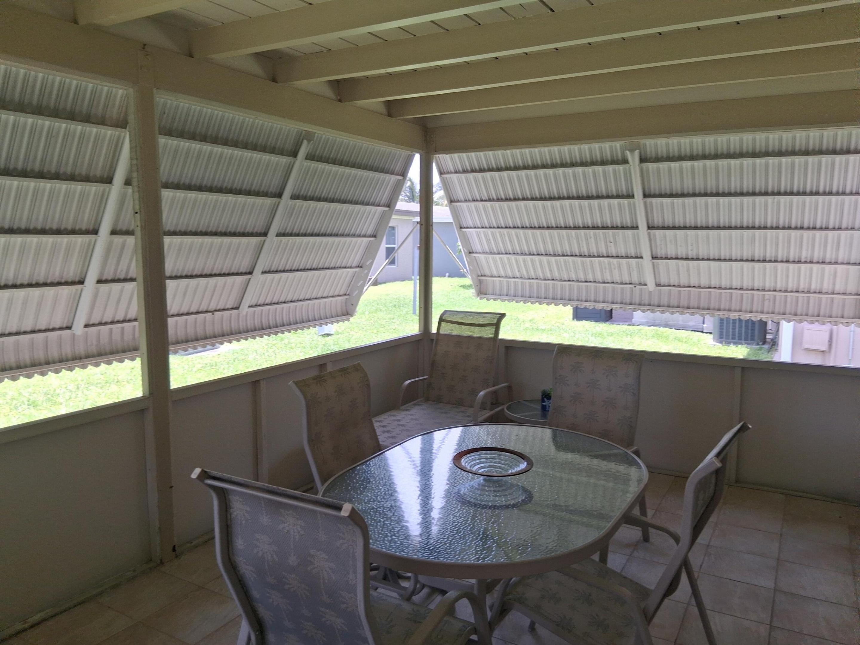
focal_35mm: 26
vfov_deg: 53.1
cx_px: 430
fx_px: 646
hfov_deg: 67.3
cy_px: 322
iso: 25
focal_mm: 3.98
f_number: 1.8
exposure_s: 1/100
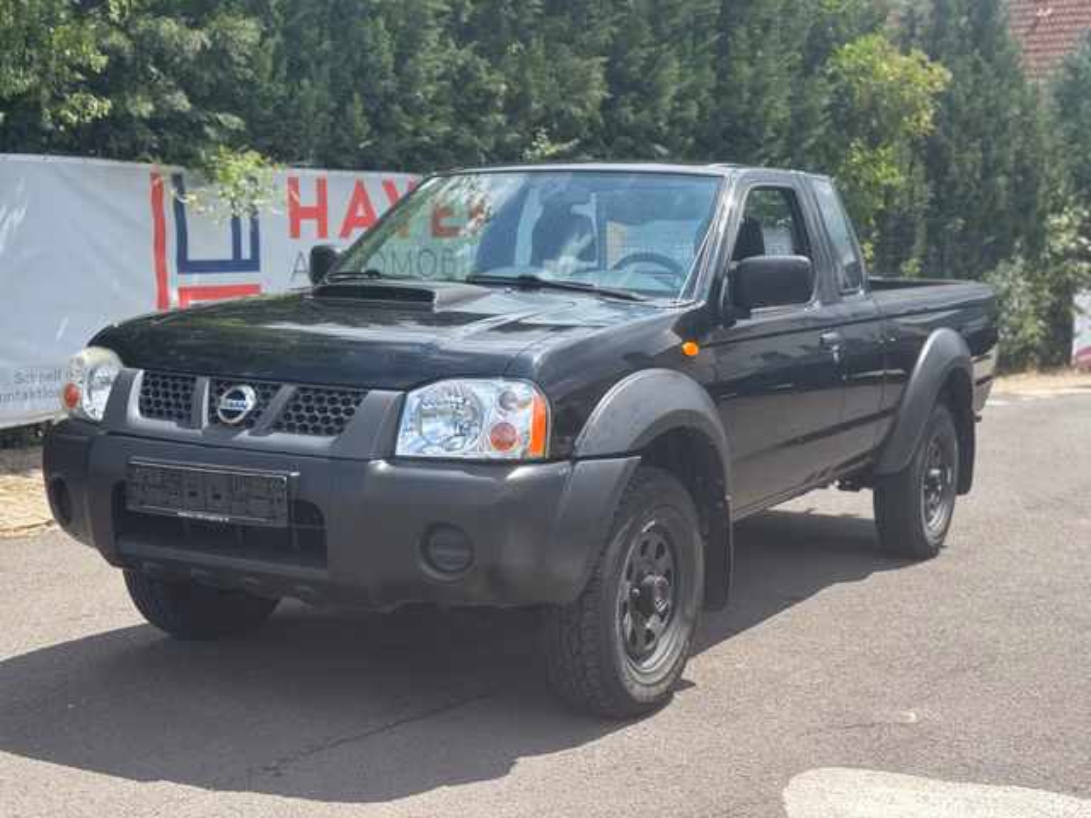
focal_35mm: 48
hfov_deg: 39.7
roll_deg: +0.7
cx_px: 546
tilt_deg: -7.8
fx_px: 1513
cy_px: 409
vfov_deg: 30.3
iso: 64
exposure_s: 1/1984
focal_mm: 6.76
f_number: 1.78
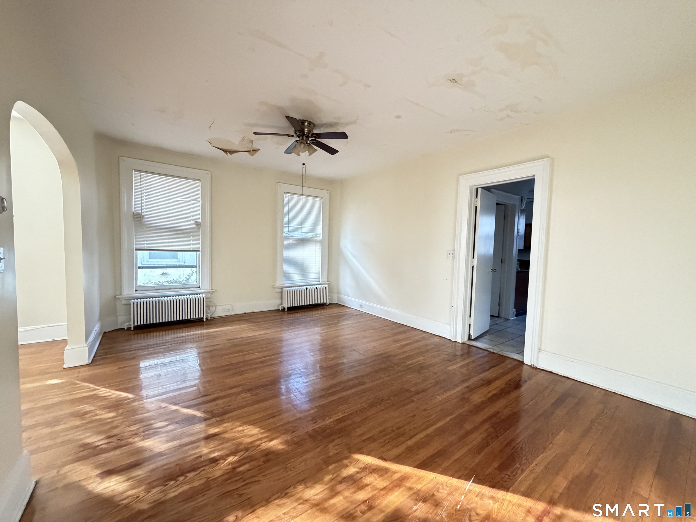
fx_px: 281
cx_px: 348
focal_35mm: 14
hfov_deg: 102.1
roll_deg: -1.4
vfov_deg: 85.7
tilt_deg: -3.6
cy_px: 261
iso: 1000
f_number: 2.2
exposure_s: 1/60
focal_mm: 2.22
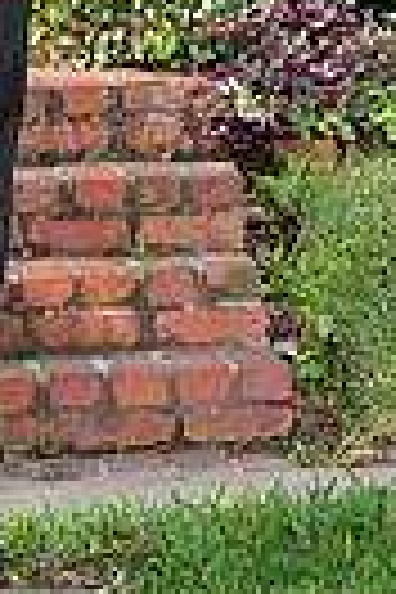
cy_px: -135
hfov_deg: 3.8
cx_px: -124
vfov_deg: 5.7
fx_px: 5907
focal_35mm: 358
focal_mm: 105
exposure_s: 1/100
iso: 200
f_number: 5.6
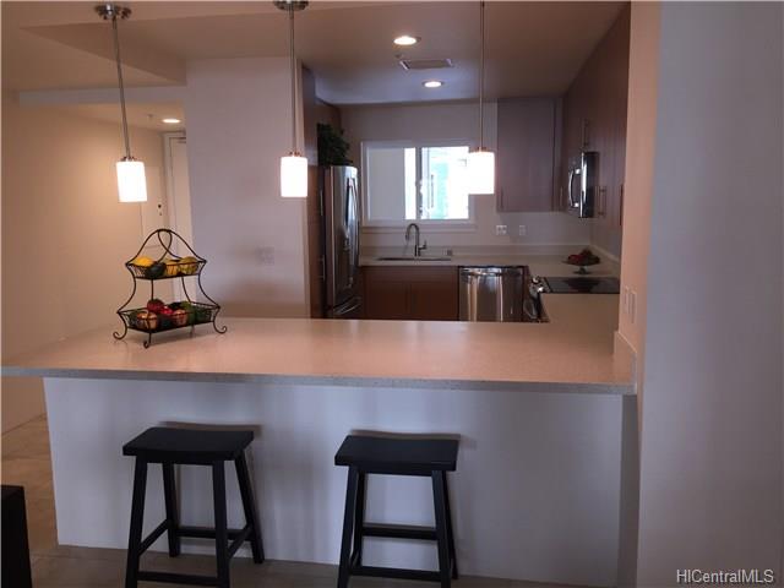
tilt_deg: -9.0
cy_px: 294
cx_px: 392
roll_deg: -0.1
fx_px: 657
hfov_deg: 61.7
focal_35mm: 29
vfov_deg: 48.2
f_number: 2.2
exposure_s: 1/30
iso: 50
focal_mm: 4.15
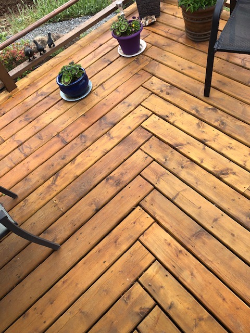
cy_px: 166
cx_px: 125
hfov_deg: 49.7
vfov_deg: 63.4
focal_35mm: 28
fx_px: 270
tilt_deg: -53.5
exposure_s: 1/191
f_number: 1.8
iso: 20
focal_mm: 3.99
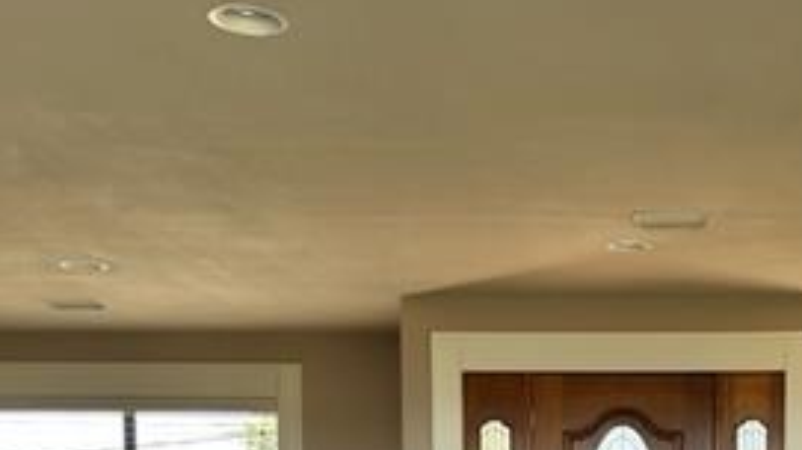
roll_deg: +0.3
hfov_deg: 30.6
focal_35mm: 67
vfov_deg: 16.6
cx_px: 657
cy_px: 634
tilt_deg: -2.7
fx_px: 1424
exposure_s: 1/166
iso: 50
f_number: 1.5
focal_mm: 5.7
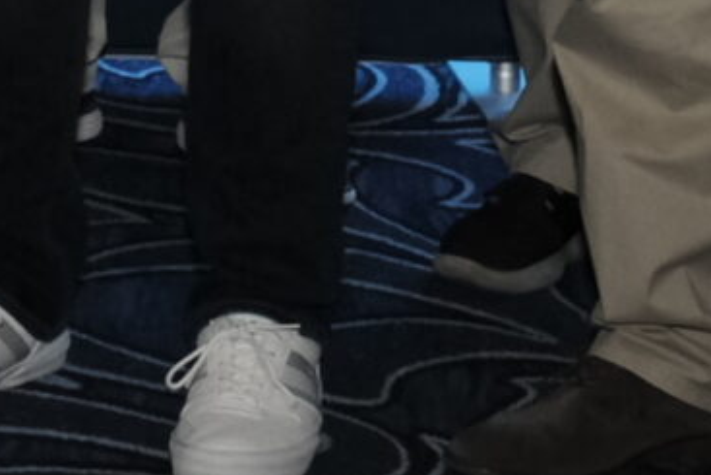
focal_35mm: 251
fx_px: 4959
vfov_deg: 5.2
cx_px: -676
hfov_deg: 7.9
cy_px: -912
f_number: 5
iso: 1600
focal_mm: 24.2
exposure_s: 1/100
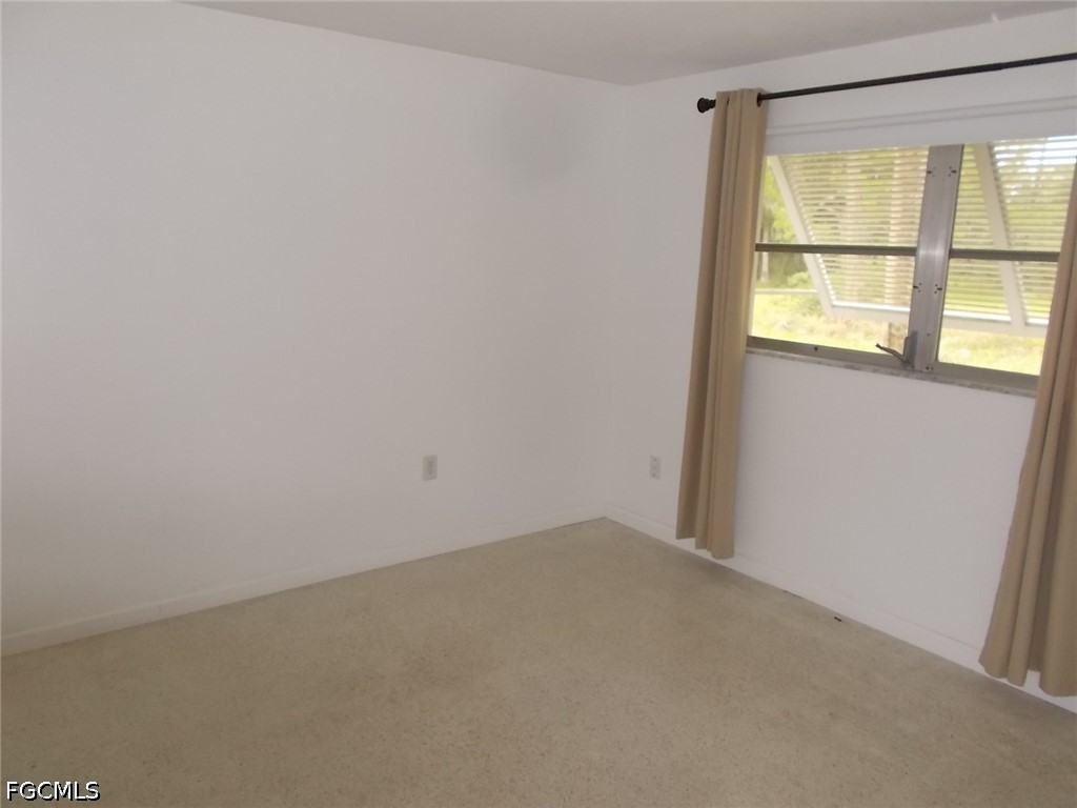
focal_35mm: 26
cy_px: 404
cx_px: 538
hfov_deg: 67.3
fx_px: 809
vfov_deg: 53.1
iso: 200
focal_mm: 4.6
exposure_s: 1/25
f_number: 3.2
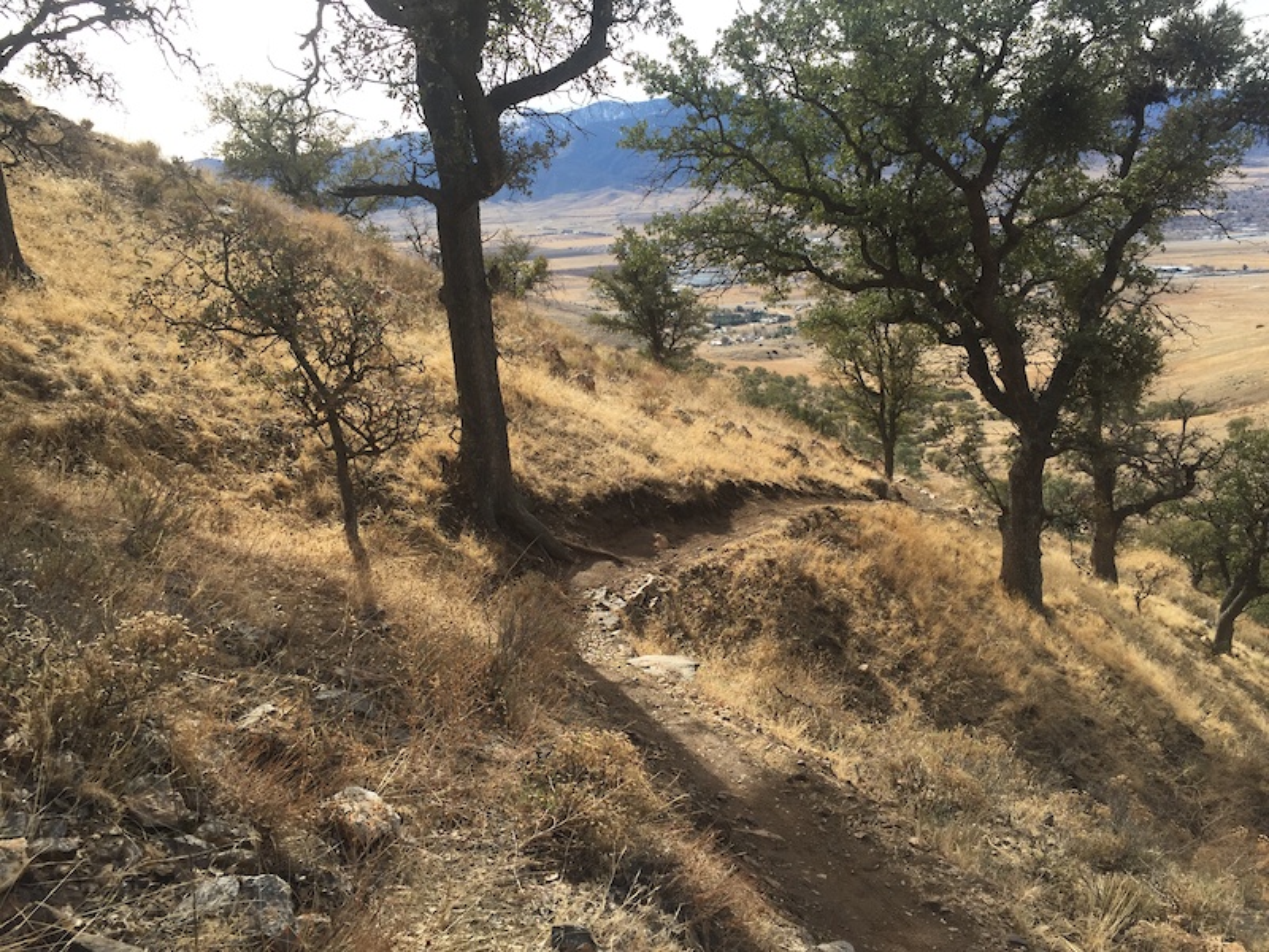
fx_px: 1063
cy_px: 476
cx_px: 634
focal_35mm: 29
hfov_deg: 61.7
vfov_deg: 48.2
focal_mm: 4.15
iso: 32
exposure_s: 1/898
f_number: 2.2
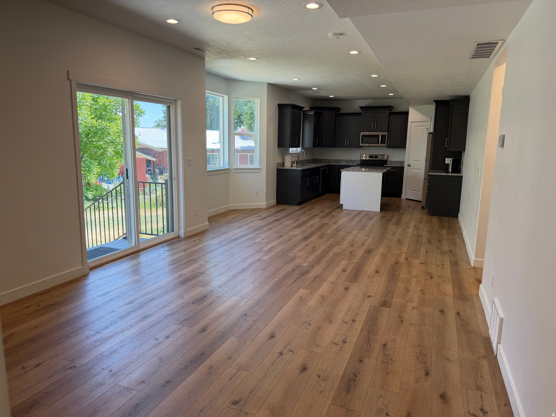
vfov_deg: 56.8
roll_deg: -0.7
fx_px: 385
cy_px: 208
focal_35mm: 24
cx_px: 278
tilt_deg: -9.1
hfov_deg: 71.6
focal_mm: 6.76
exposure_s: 1/170
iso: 80
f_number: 1.78
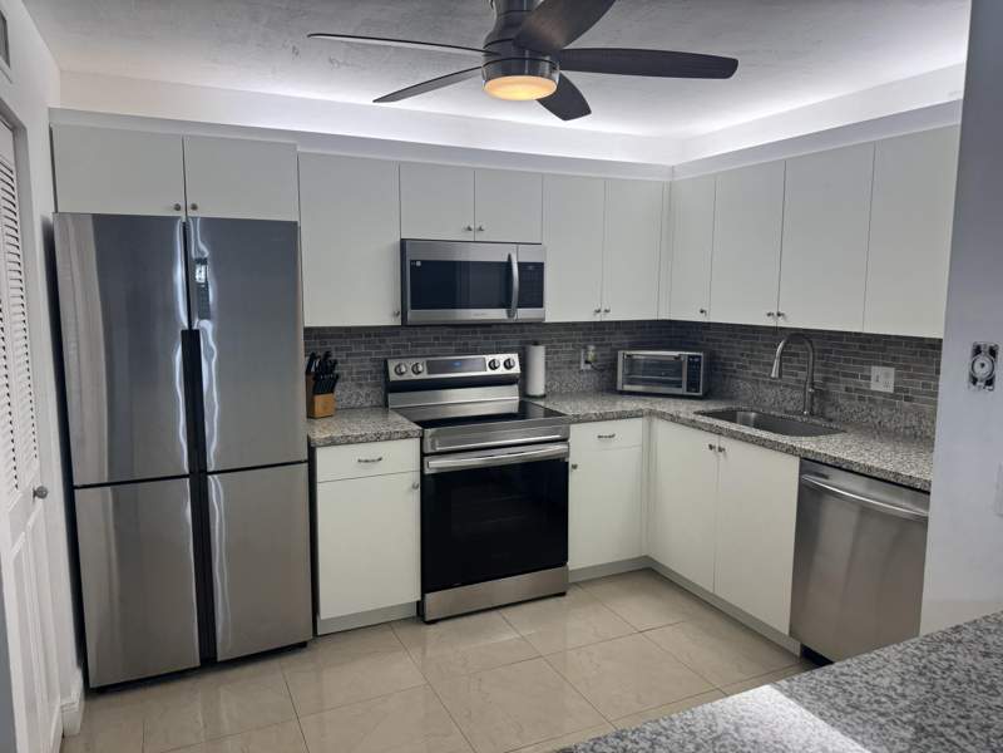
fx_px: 695
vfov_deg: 56.8
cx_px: 502
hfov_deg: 71.6
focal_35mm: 24
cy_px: 376
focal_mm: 6.76
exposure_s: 1/120
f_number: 1.78
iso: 64
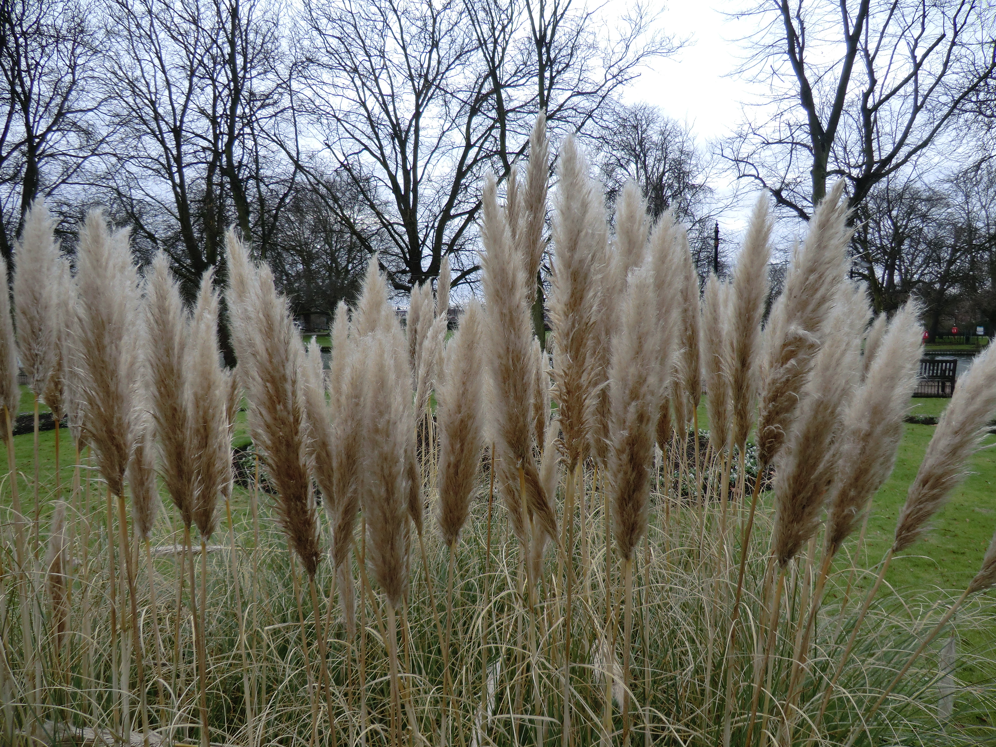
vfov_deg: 56.8
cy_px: 374
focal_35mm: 24
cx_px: 498
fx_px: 691
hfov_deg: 71.6
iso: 64
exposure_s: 1/320
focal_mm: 4.3
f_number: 3.2
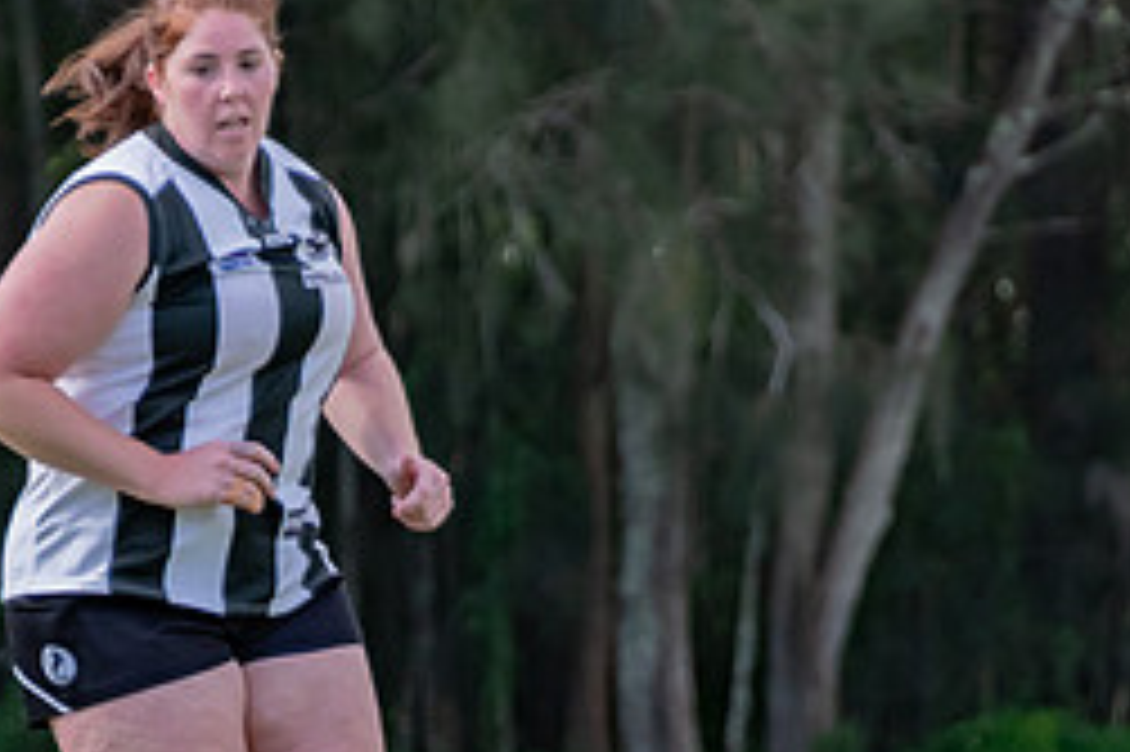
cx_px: 312
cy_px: 940
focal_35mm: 929
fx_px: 29140
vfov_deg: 1.5
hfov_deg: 2.2
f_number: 6.3
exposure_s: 1/1250
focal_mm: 240
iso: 800
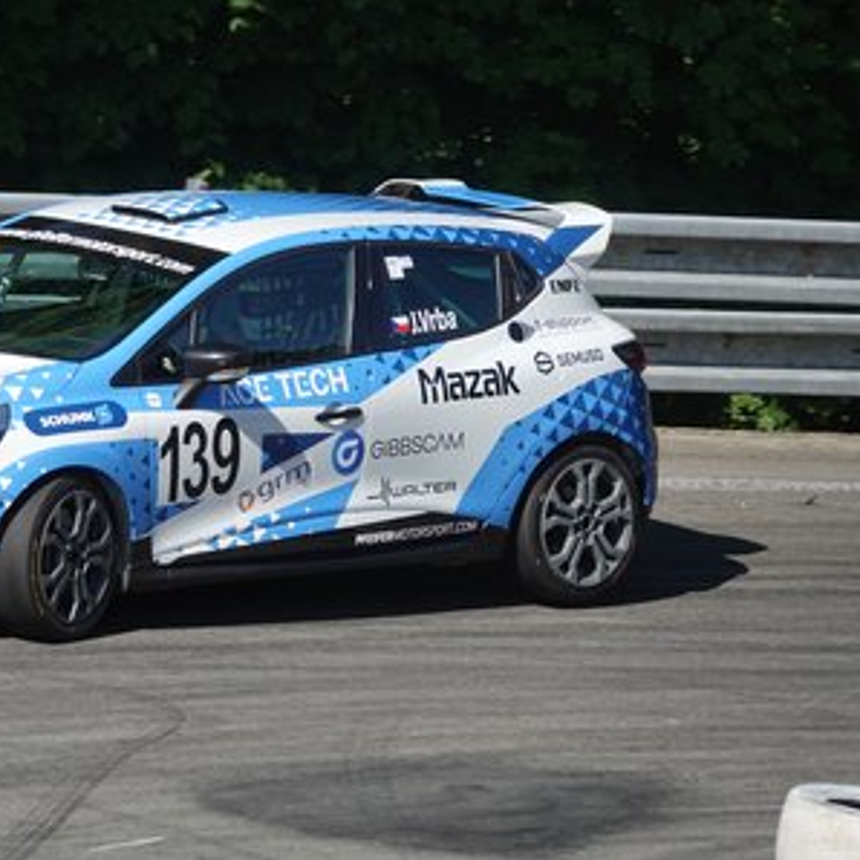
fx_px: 11918
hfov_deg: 4.1
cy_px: 430
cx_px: 216
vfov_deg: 4.1
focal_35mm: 424
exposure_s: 1/800
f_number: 4.5
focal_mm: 120.91
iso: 100
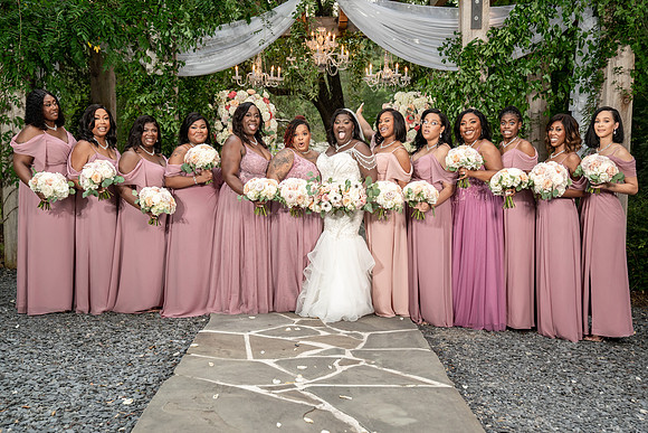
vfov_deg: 32.2
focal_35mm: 42
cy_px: 222
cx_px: 328
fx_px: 750
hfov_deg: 46.7
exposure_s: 1/200
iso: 640
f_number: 4
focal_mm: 39
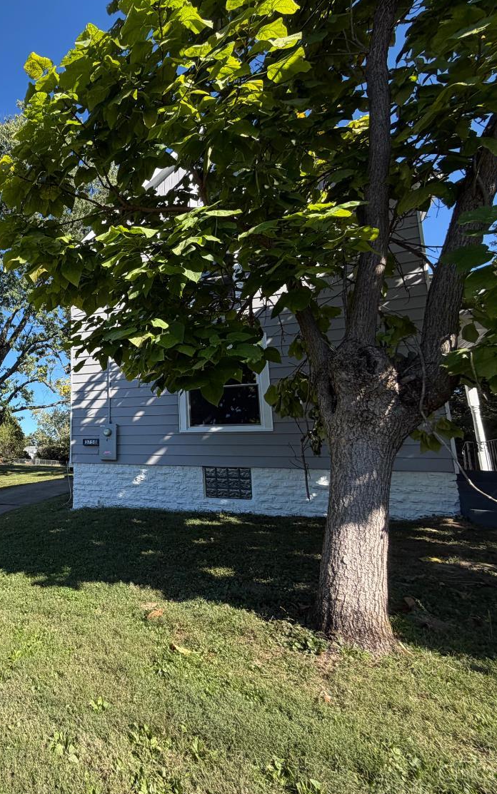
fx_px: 433
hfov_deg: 49.9
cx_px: 13
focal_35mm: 20
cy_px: 396
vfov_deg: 85.1
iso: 40
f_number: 2.2
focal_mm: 2.22
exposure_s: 1/701
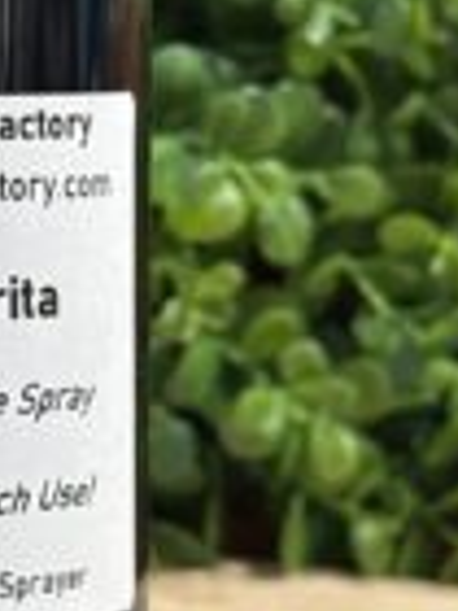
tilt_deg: -0.7
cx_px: -131
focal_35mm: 165
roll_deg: -0.7
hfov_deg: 8.9
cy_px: 196
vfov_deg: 12.0
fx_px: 2911
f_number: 1.78
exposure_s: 1/40
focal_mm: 6.86
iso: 400
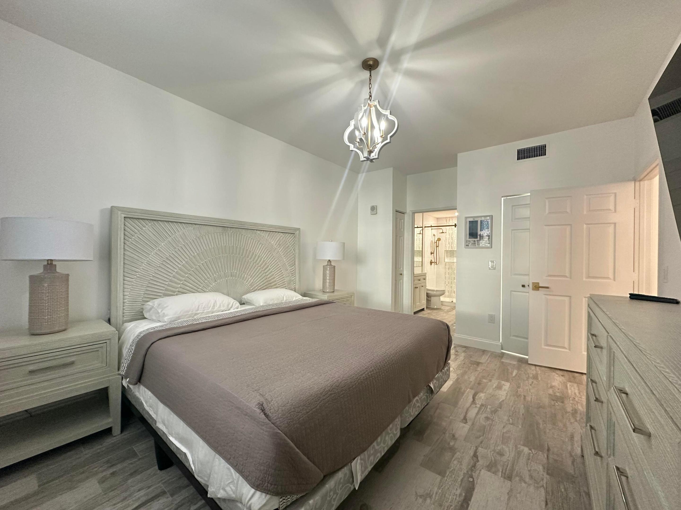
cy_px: 255
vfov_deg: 85.7
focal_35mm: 14
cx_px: 340
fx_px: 275
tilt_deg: +0.1
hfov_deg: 102.1
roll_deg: -0.9
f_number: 2.2
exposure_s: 1/60
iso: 400
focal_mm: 2.22
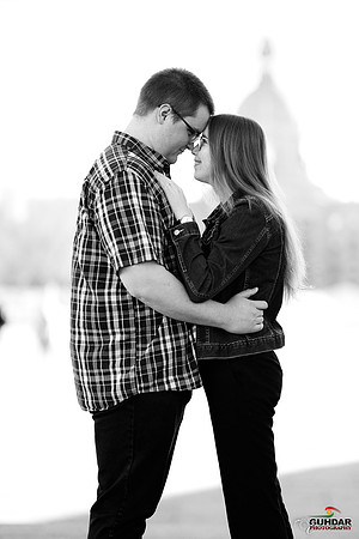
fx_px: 1271
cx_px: 180
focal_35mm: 85
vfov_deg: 23.9
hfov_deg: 16.1
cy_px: 270
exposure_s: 1/1600
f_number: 1.4
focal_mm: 85
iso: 100
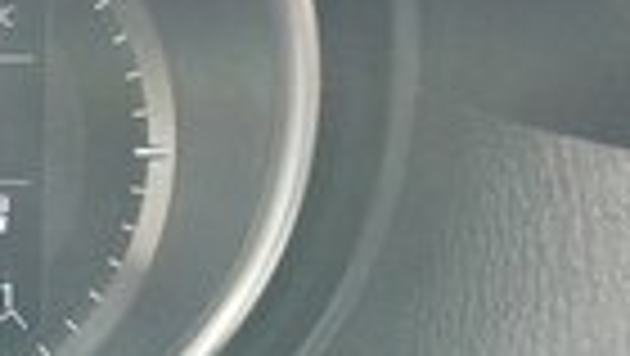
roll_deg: -2.7
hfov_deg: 18.0
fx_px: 1872
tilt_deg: -29.4
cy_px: 446
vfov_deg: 10.6
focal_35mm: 112
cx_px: -153
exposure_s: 1/33
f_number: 2.2
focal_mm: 4.15
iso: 32
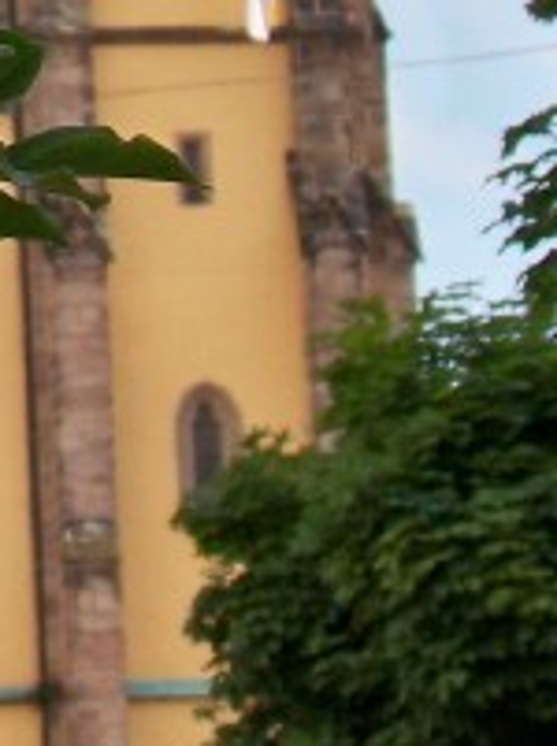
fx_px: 6263
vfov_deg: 6.8
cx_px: -694
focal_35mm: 291
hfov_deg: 5.0
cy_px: -182
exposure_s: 1/500
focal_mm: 11.7
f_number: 4.5
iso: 80
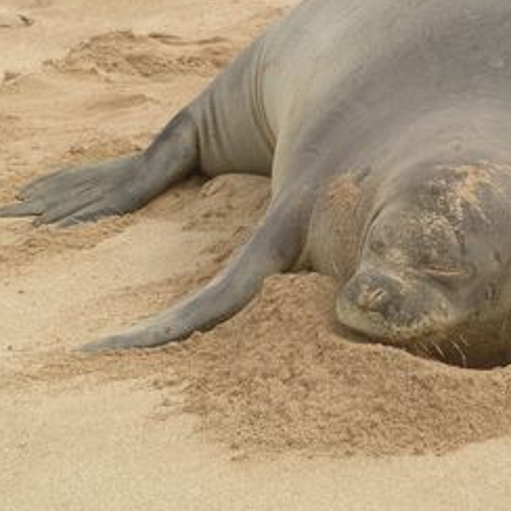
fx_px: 4159
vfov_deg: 7.0
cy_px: 230
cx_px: 316
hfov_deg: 7.0
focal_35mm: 249
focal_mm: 39
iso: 64
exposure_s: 1/160
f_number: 4.6
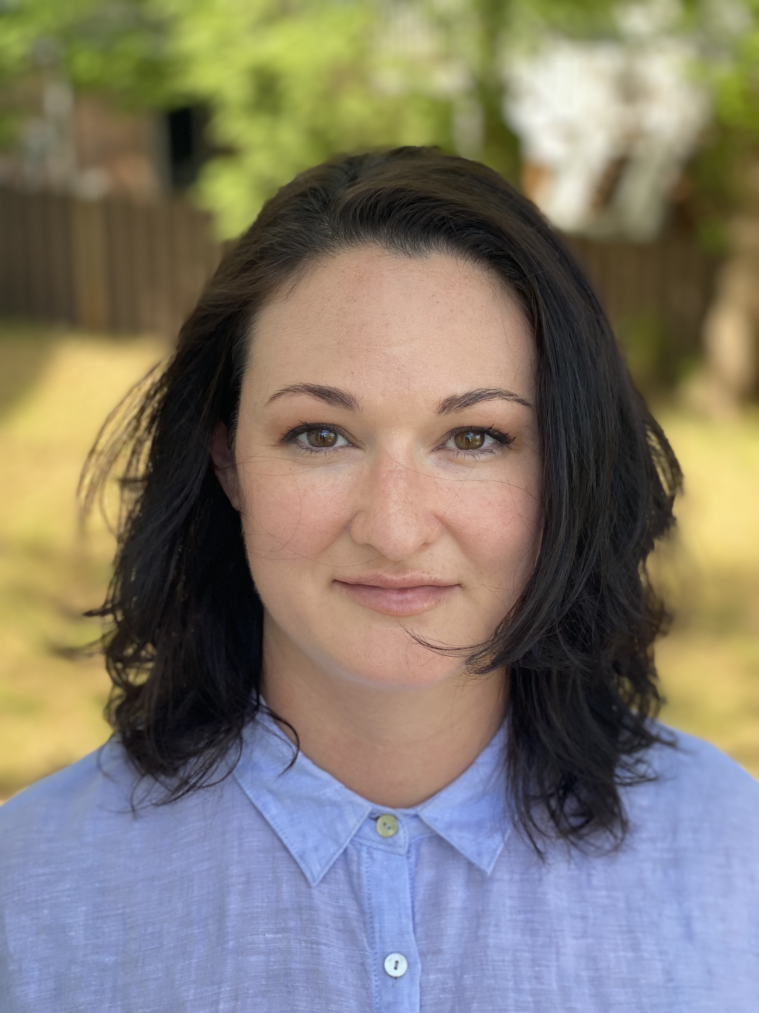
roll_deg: +0.7
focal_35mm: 52
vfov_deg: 36.8
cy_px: 506
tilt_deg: -14.4
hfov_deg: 28.0
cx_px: 380
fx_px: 1520
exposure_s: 1/122
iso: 25
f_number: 2
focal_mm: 6
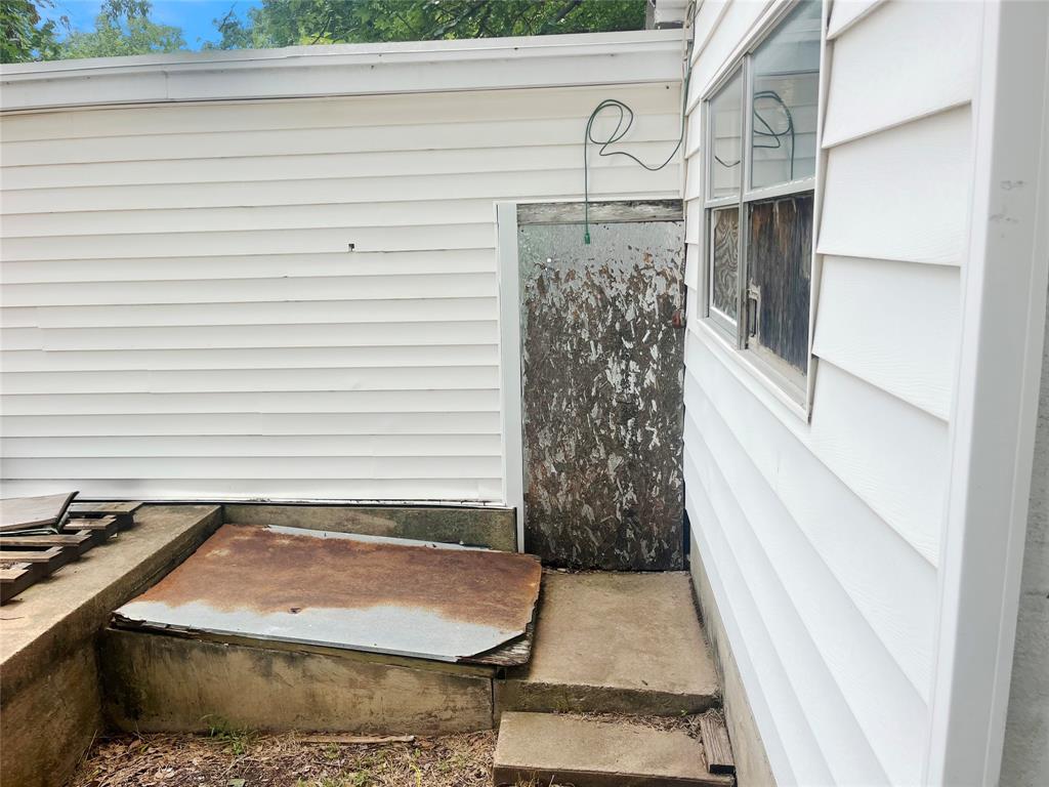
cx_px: 524
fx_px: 788
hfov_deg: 67.3
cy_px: 394
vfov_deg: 53.1
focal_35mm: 26
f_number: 1.6
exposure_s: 1/1096
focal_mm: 5.1
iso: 50
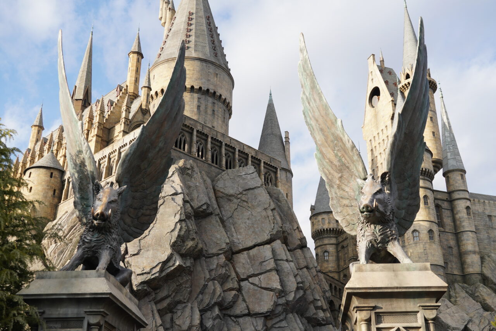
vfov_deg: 30.8
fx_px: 599
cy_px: 166
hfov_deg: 45.0
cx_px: 248
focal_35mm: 44
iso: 125
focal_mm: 29
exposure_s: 1/250
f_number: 5.6
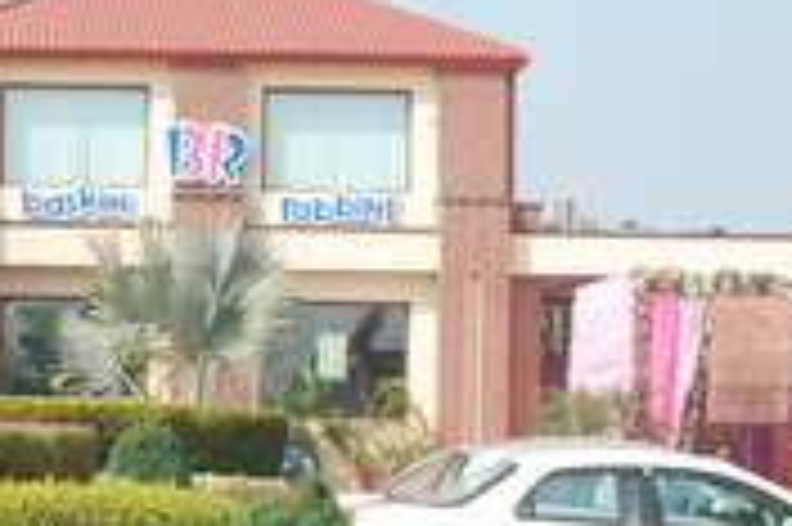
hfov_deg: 16.6
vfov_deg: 11.4
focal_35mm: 120
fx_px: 2637
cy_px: 342
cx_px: -76
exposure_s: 1/320
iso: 200
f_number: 9
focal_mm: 22
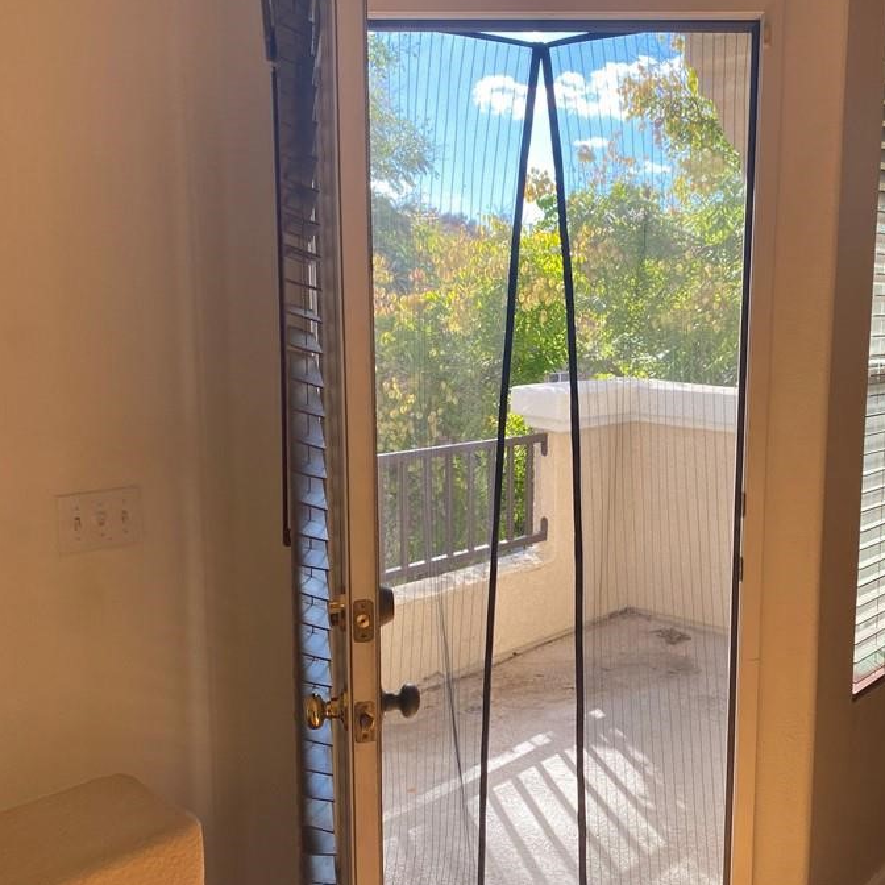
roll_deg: -3.5
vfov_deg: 47.2
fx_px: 1012
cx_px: 628
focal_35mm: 35
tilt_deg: -4.6
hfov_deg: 46.1
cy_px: 457
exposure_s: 1/415
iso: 32
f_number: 1.8
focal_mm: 4.25
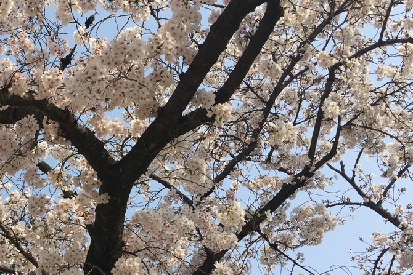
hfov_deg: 35.5
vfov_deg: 24.9
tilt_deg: +46.6
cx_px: 73
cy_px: 185
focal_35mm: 54
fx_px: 620
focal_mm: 4.15
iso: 32
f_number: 2.2
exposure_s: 1/1799
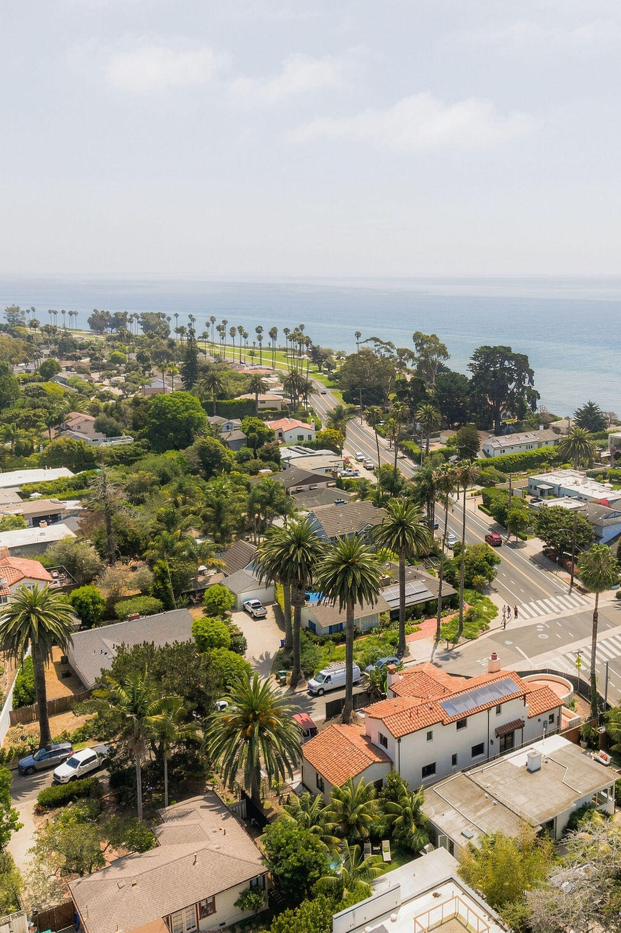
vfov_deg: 55.8
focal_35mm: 34
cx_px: 460
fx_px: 880
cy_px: 463
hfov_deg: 38.0
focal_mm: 8.7
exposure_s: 1/2500
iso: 100
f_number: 1.8
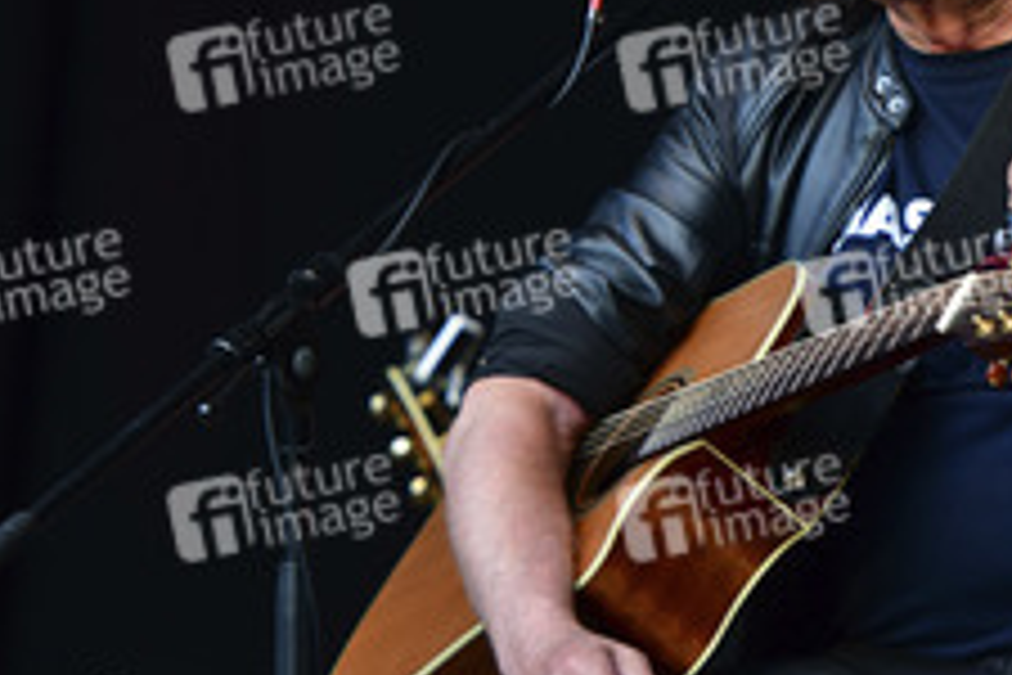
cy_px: 171
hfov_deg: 4.3
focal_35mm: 481
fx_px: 13520
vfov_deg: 2.9
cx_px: 794
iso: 200
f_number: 2.8
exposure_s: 1/500
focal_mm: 160
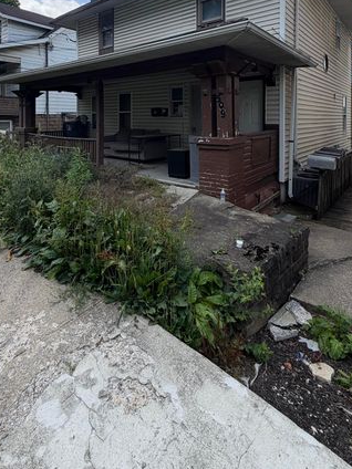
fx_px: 298
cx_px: 161
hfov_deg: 61.0
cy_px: 123
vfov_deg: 71.7
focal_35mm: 22
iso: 25
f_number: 2.2
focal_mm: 2.22
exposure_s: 1/770
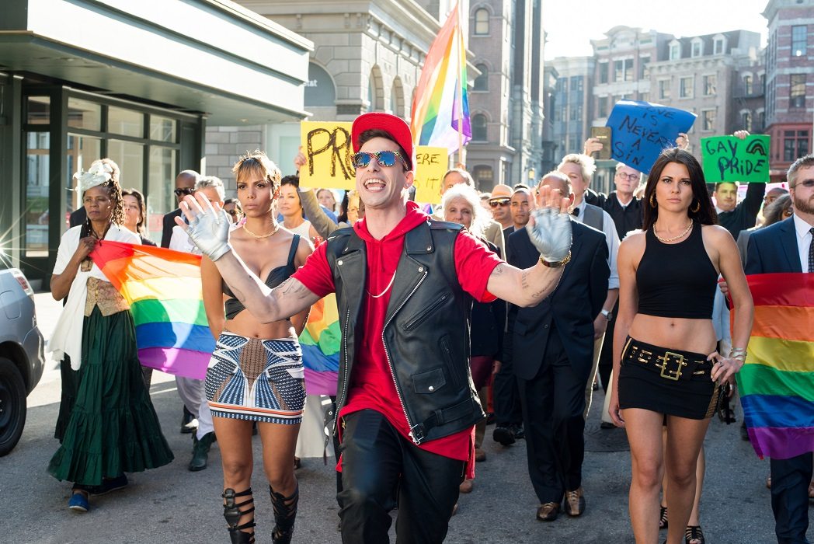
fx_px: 1131
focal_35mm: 50
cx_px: 407
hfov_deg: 39.6
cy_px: 272
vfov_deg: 27.0
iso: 320
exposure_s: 1/250
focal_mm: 50
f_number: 6.3
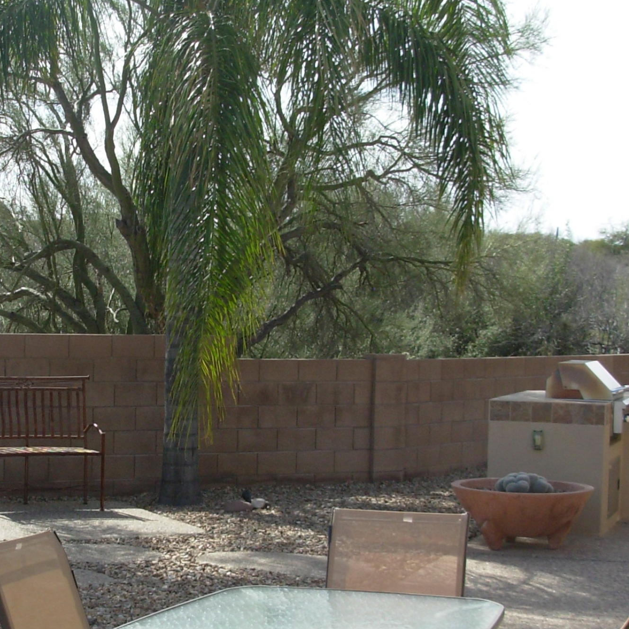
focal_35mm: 76
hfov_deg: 22.4
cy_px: 399
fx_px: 1562
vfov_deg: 22.7
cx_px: 104
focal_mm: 6.3
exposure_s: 1/724
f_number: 2.9
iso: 50
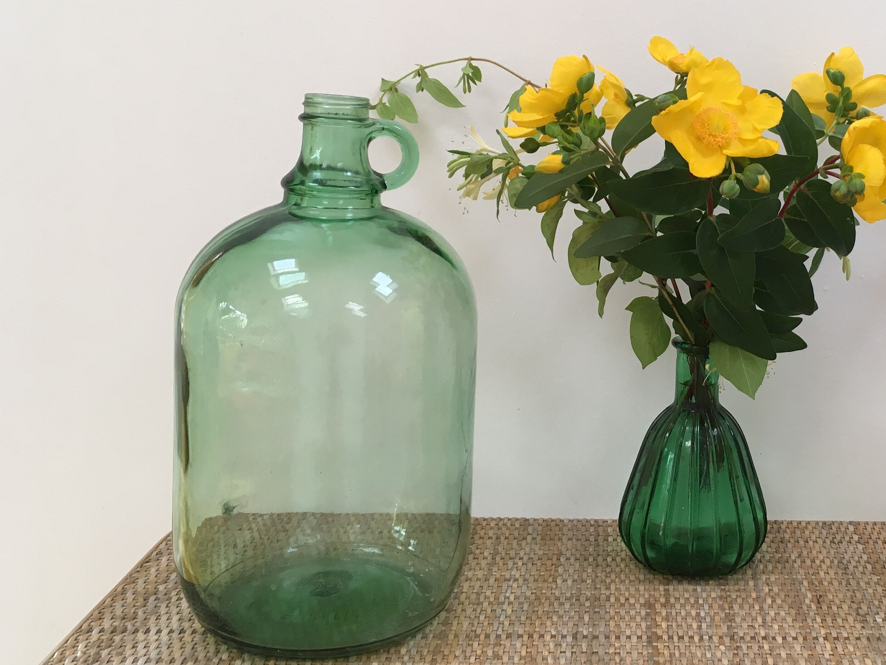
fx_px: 1203
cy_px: 234
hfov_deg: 39.2
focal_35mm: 47
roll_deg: -1.9
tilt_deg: -9.0
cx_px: 679
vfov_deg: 30.7
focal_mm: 4.15
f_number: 2.2
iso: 25
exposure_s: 1/33
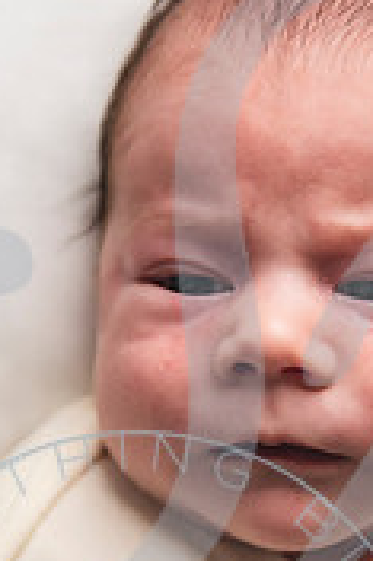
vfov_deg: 15.3
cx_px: 281
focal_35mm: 133
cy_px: 484
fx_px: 2071
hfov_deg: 10.3
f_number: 2.8
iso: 400
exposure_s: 1/160
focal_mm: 52
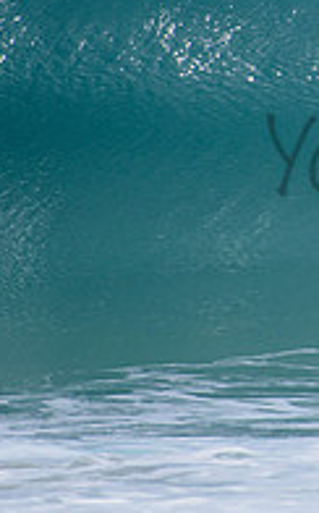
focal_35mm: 1512
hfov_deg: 0.9
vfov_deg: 1.4
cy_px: 132
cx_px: 536
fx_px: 21094
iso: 250
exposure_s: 1/2500
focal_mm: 500
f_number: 6.3
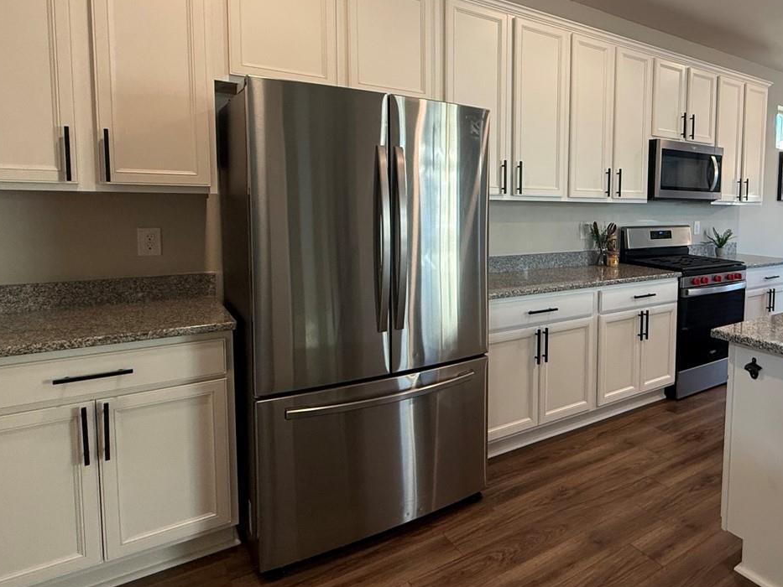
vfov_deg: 56.5
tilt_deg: -3.8
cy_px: 242
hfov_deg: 66.8
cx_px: 593
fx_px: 543
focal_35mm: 24
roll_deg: -1.3
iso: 250
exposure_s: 1/120
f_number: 2.2
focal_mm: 2.22
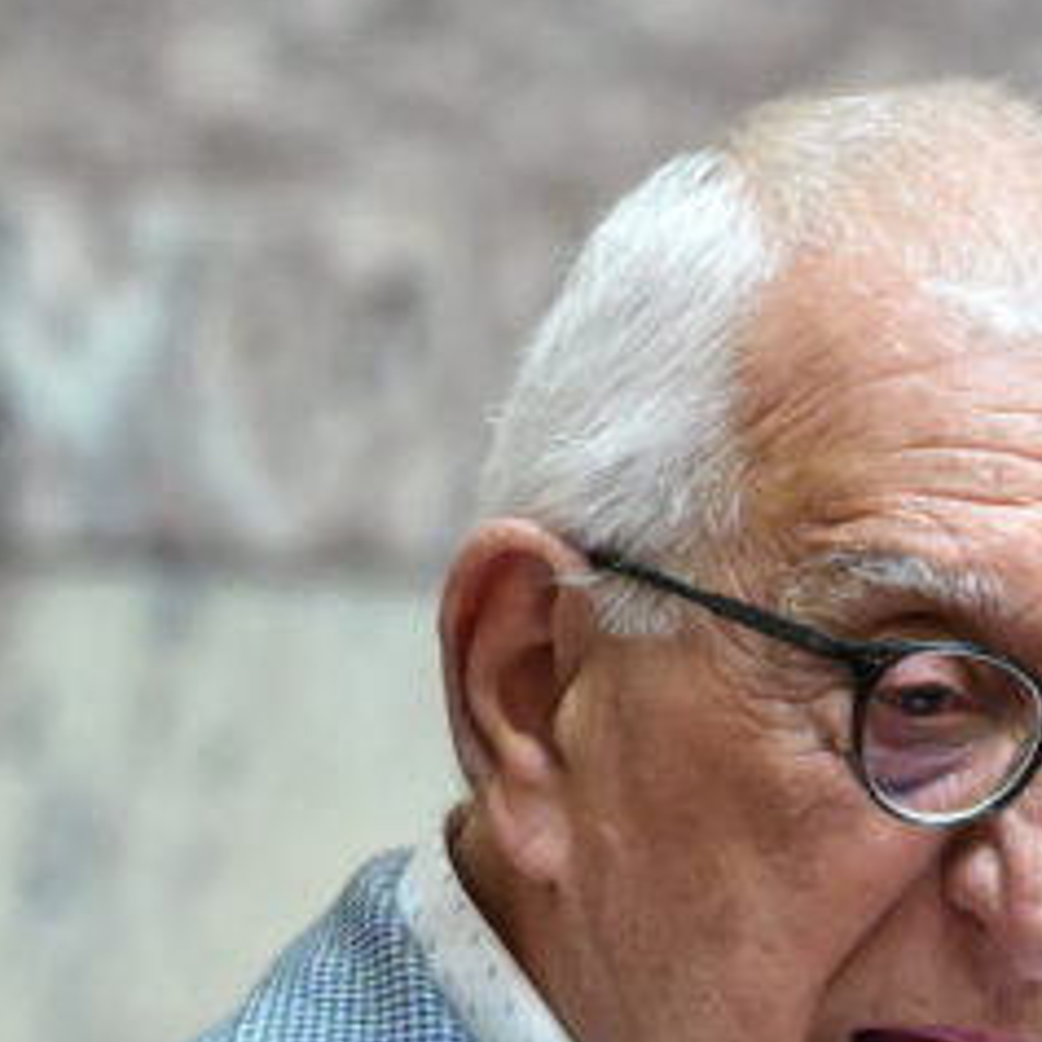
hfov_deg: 2.4
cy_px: 1431
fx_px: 24963
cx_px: 1112
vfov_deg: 2.4
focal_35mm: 733
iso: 8000
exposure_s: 1/400
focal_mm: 200
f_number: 4.5
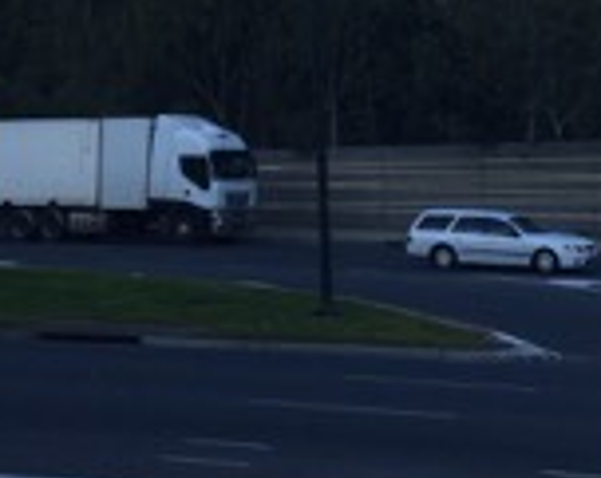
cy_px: -225
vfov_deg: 14.8
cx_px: 360
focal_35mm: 97
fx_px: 1722
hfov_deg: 19.8
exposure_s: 1/628
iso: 32
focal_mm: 4.15
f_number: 2.2
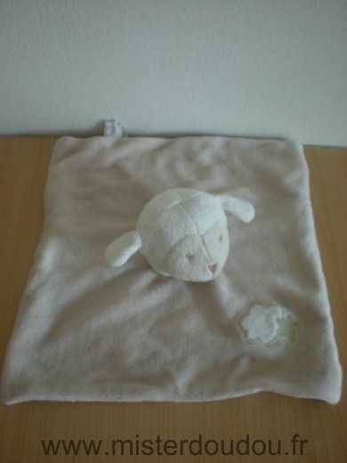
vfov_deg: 49.0
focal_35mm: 38
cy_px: 232
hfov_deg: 37.7
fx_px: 508
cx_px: 174
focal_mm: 6.3
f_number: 3.1
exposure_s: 1/16.8
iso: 200
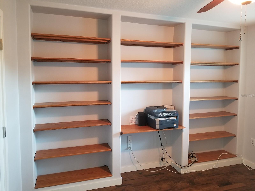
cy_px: 96
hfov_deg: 67.3
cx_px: 128
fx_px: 192
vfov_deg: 53.1
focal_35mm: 26
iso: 200
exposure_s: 1/15
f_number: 1.7
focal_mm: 4.25
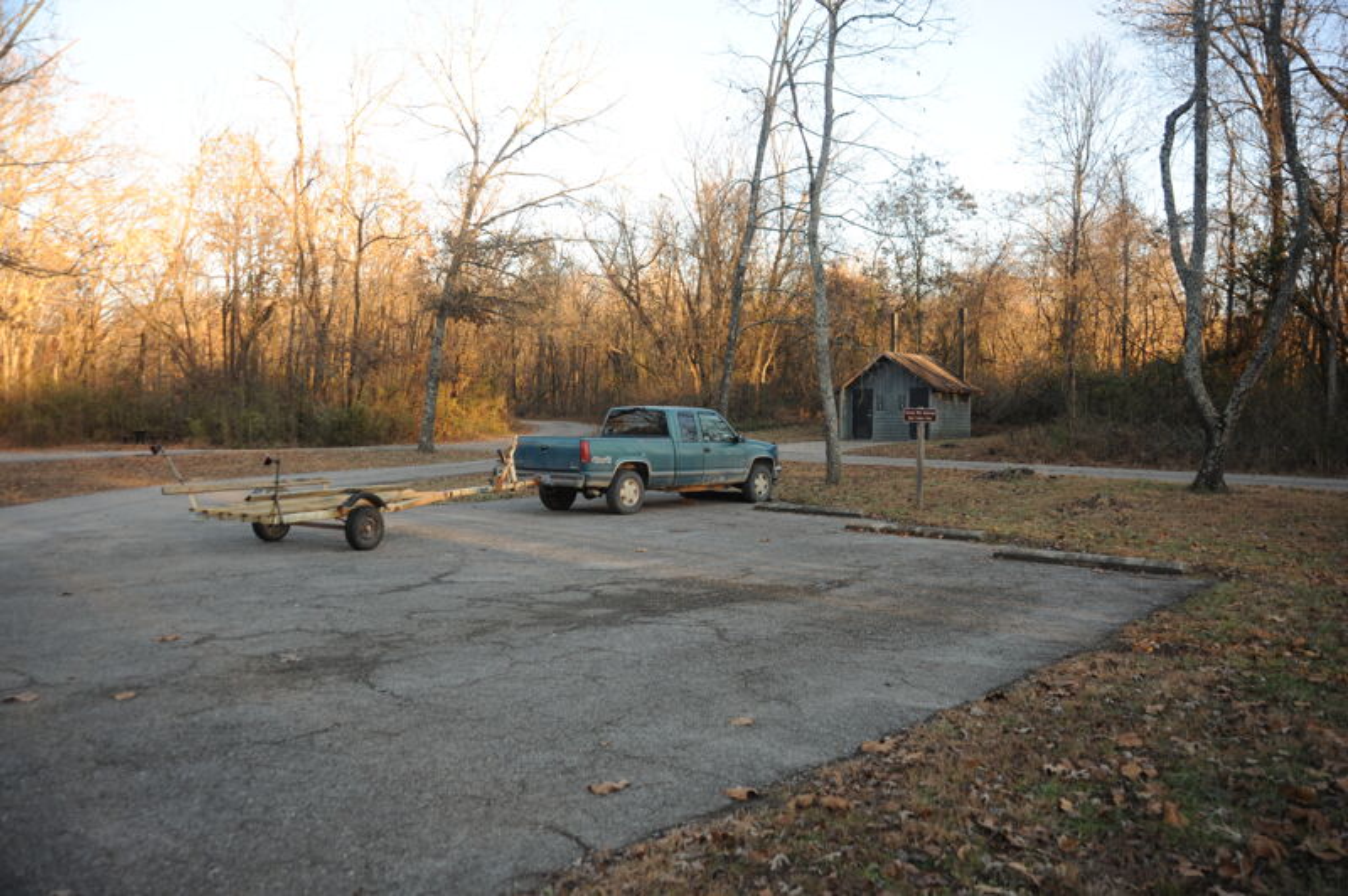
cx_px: 674
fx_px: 1197
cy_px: 448
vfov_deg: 41.0
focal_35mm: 32
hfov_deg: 58.8
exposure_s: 1/100
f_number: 5
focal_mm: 32
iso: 200
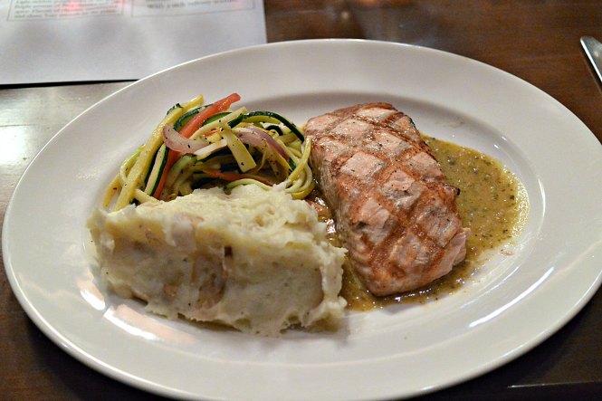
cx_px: 301
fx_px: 819
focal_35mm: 49
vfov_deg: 27.5
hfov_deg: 40.4
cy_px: 200
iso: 800
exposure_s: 1/60
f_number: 1.8
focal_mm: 18.5
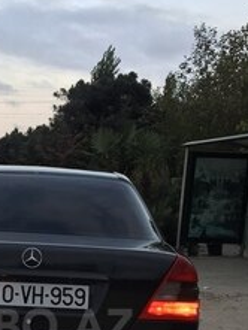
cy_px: 326
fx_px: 620
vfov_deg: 28.1
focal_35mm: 65
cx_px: 18
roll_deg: -1.7
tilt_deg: -12.4
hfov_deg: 22.0
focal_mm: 4.15
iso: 50
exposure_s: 1/100
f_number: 2.2
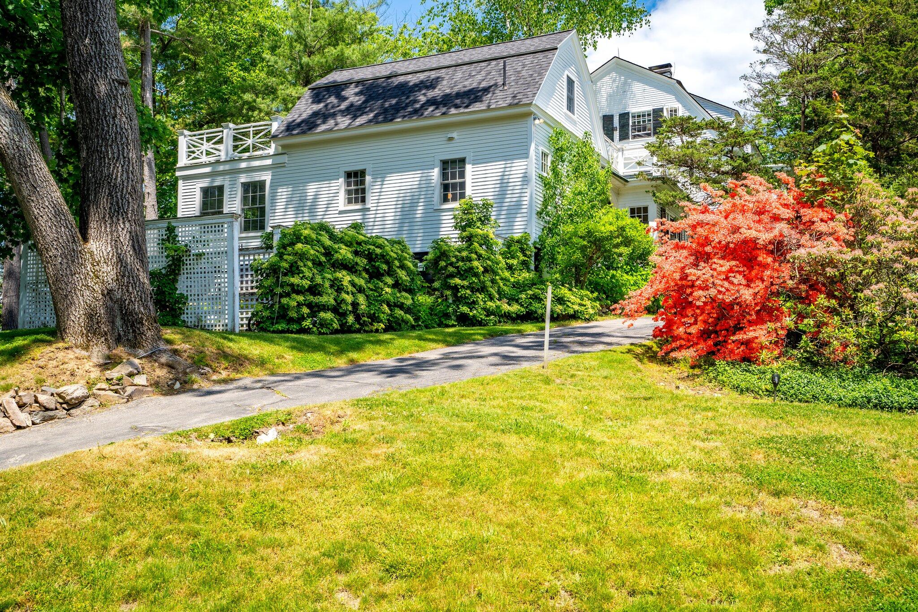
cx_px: 459
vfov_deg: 37.8
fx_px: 892
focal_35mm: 35
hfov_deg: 54.4
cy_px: 306
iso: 50
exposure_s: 1/160
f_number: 9
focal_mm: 35
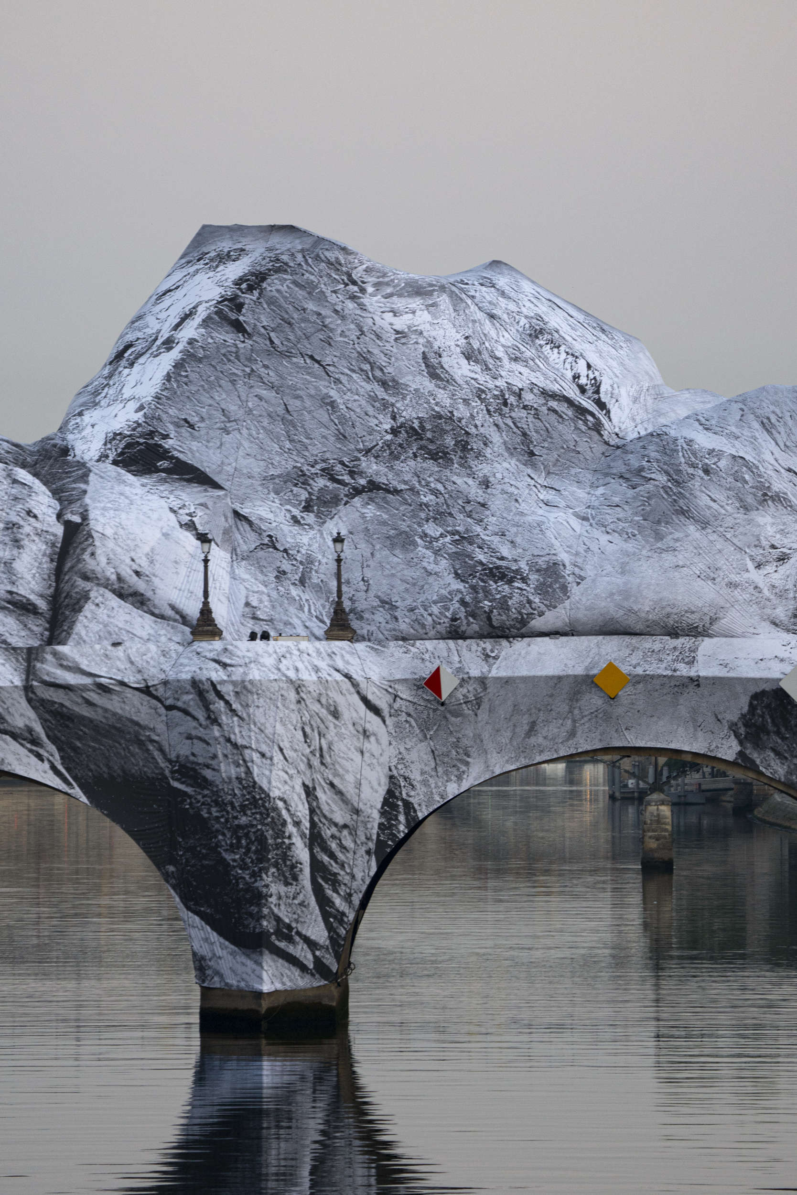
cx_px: 398
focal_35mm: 300
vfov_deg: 6.9
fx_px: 9956
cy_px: 598
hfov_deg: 4.6
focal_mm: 200
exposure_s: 1/100
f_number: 6.3
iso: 1000
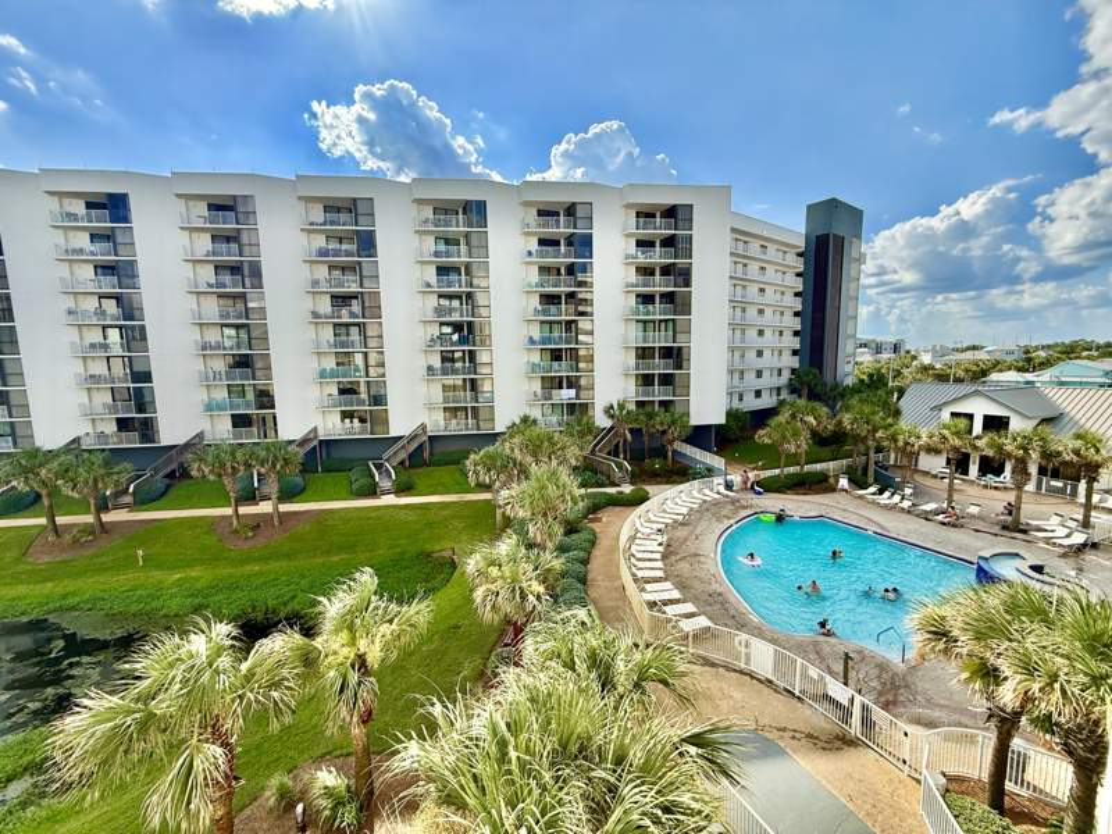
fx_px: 450
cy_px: 417
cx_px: 556
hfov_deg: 102.1
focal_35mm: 14
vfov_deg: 85.7
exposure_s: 1/1105
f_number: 2.2
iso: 50
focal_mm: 2.22
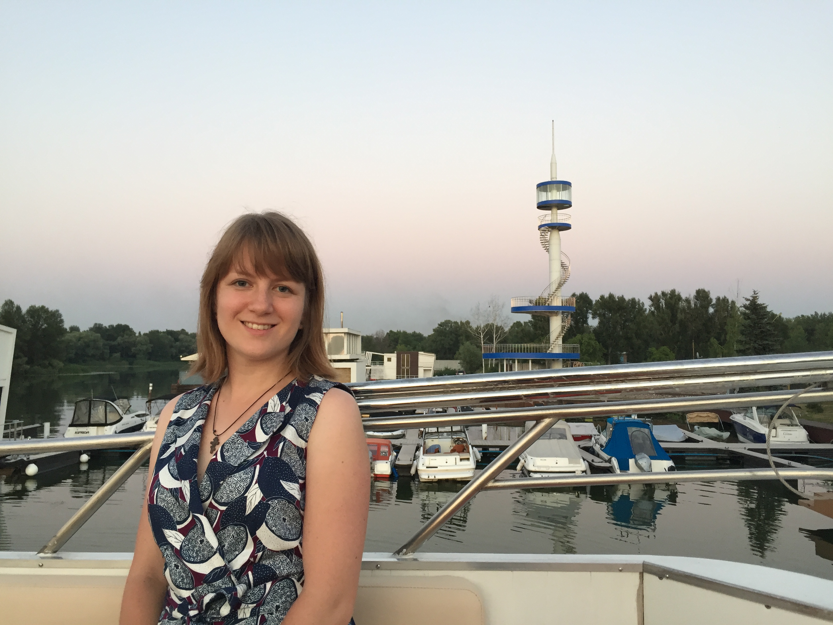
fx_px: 698
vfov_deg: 48.2
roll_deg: -1.5
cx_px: 416
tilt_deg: +1.8
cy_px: 312
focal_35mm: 29
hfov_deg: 61.7
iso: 100
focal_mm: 4.15
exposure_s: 1/33
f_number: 2.2
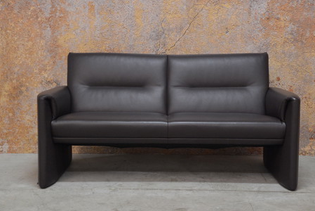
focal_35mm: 58
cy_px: 100
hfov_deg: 34.5
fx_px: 508
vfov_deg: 23.4
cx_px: 163
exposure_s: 1/6
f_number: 6.3
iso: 400
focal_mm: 18.9
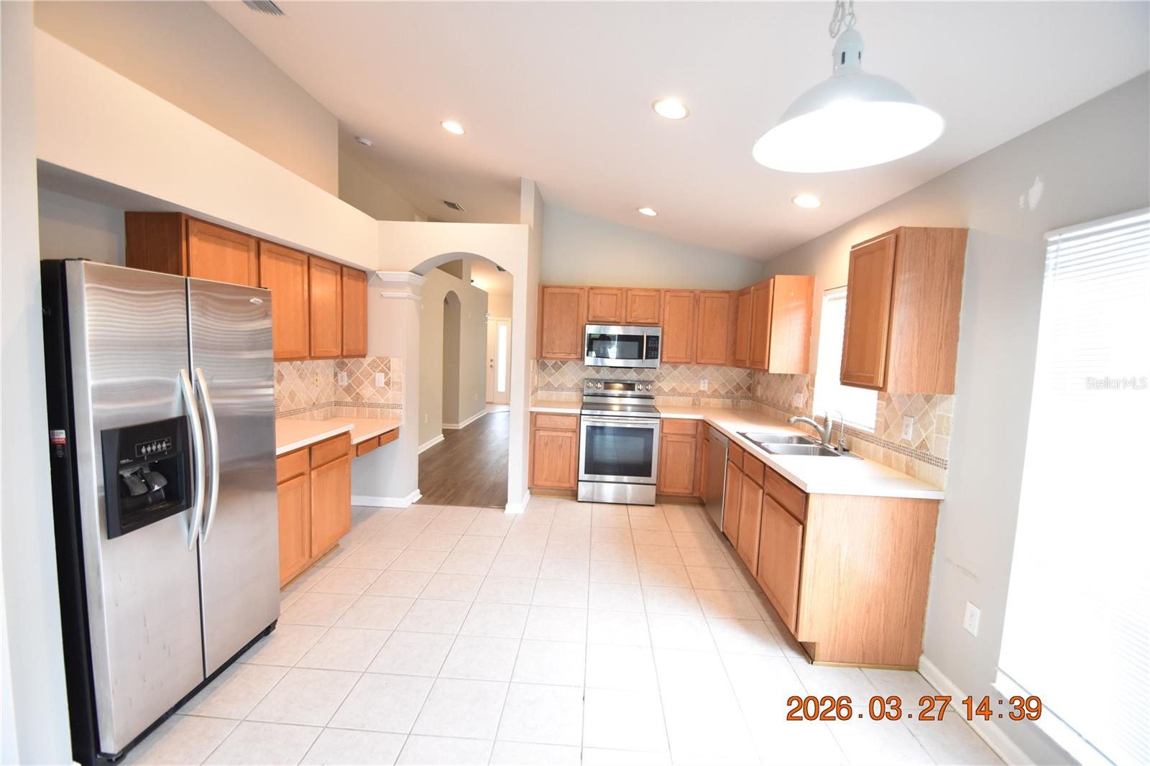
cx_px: 575
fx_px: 479
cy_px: 383
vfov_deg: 77.3
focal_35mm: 15
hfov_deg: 100.4
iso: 800
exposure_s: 1/45
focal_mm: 10
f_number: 3.5
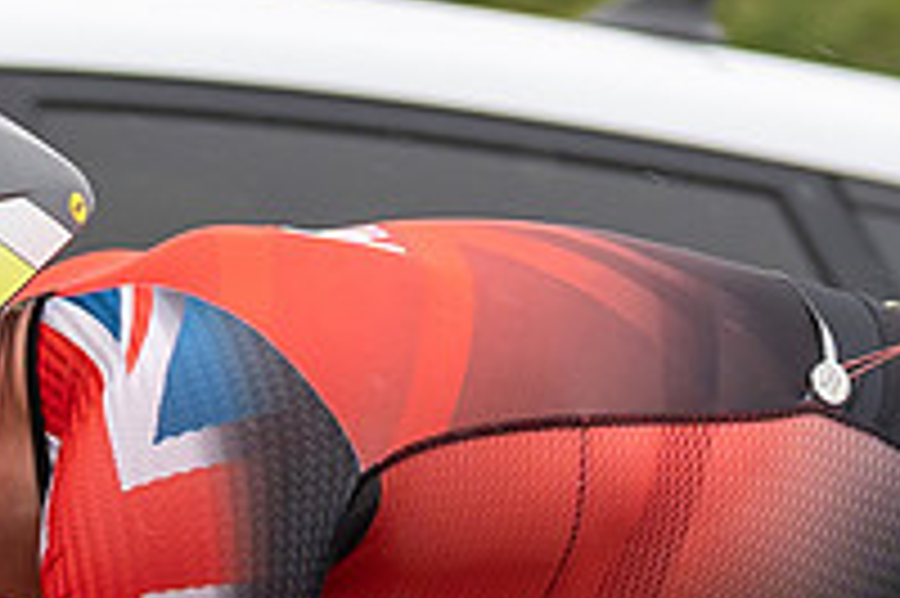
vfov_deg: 2.2
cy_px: 618
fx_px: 15487
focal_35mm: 620
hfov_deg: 3.3
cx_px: -96
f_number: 3.5
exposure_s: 1/1000
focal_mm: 70
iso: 320
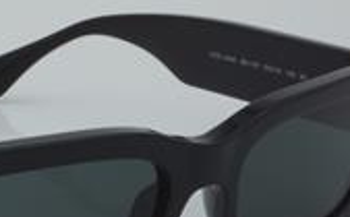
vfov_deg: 7.2
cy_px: 159
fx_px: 1724
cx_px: 2
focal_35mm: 181
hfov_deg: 11.5
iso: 100
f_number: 32
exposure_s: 1/4
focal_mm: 50
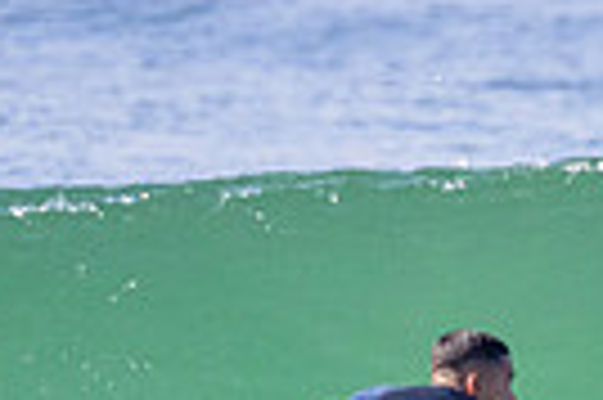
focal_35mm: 3466
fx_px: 57984
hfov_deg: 0.6
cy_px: 640
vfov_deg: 0.4
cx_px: 378
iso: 2800
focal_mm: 800
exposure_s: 1/2000
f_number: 11
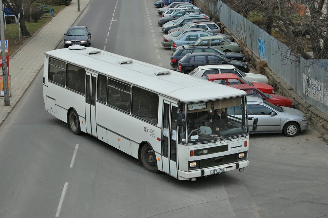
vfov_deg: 17.5
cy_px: 109
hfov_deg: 26.0
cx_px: 164
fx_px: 710
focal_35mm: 78
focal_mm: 52
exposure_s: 1/1000
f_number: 5.6
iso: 400
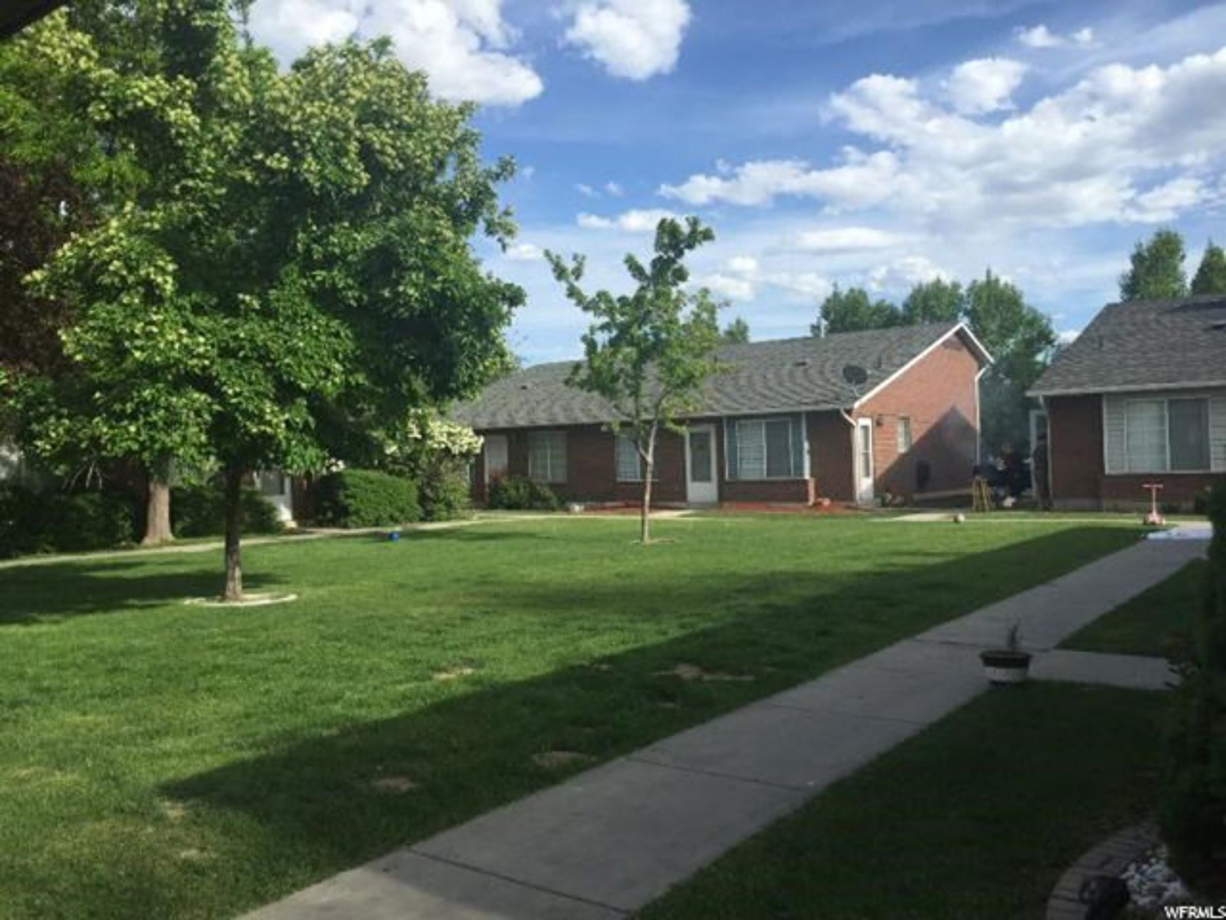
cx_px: 613
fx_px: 1027
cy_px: 460
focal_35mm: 29
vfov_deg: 48.2
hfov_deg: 61.7
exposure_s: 1/1582
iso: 32
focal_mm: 4.15
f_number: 2.2
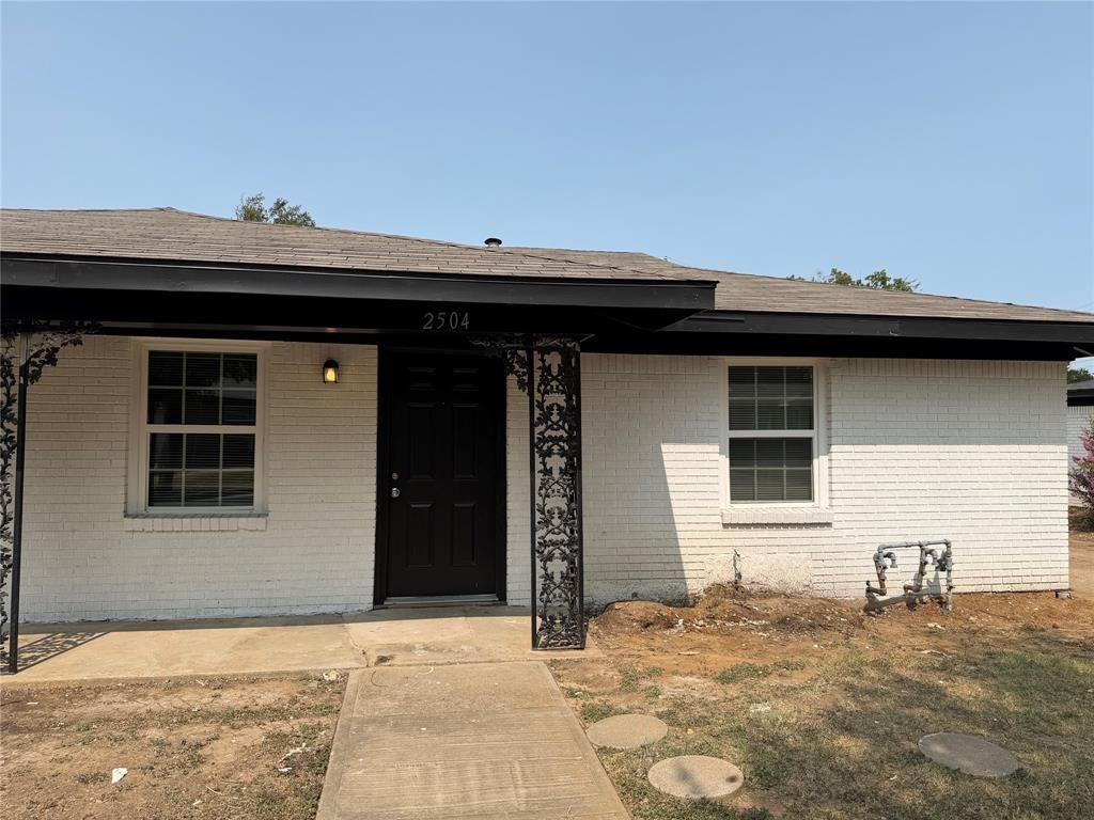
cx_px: 547
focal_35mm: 24
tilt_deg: +1.9
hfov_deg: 71.6
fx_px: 758
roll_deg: +0.7
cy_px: 410
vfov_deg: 56.8
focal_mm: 6.76
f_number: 1.78
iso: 80
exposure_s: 1/5319
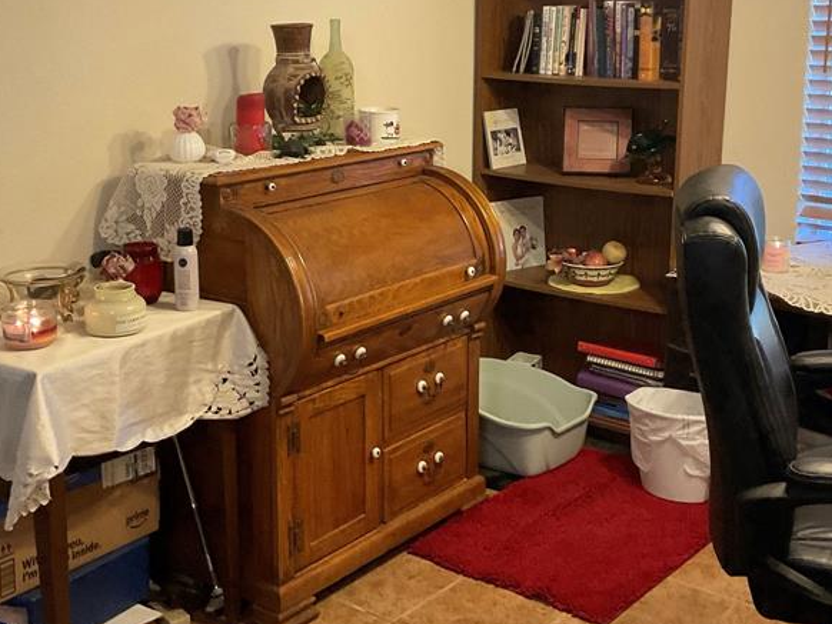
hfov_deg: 37.5
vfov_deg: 28.5
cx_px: 425
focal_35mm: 51
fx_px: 1226
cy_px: 234
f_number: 1.8
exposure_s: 1/60
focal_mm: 3
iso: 200
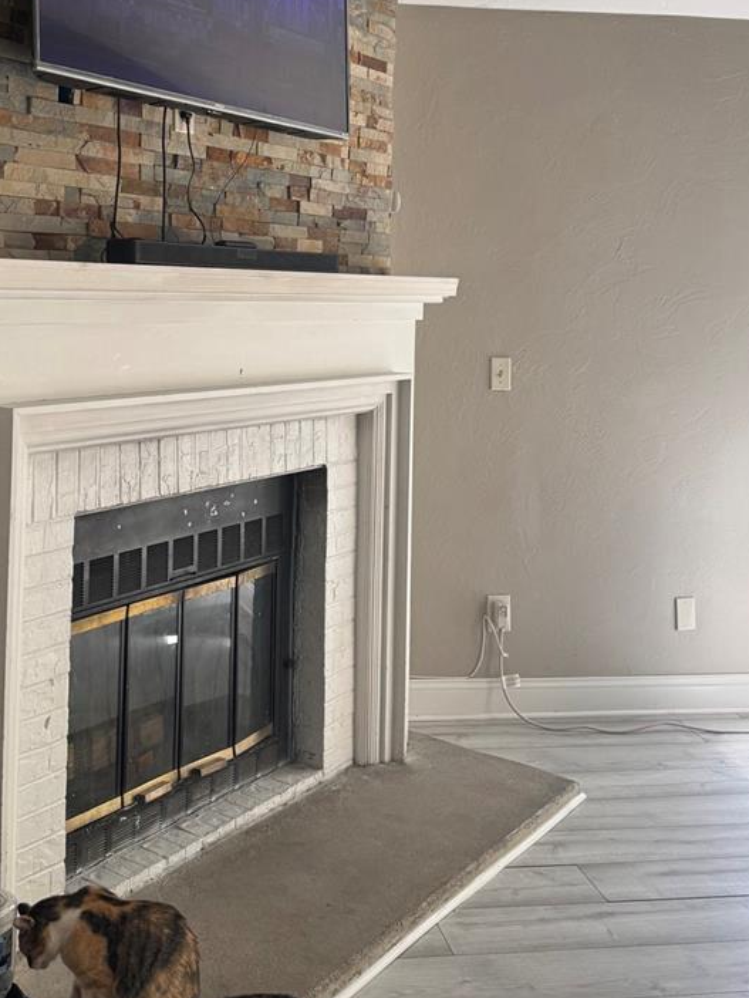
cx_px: 227
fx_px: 1182
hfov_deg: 34.7
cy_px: 294
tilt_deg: -1.0
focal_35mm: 41
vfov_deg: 44.7
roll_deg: -0.6
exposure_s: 1/121
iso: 125
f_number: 1.78
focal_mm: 6.76
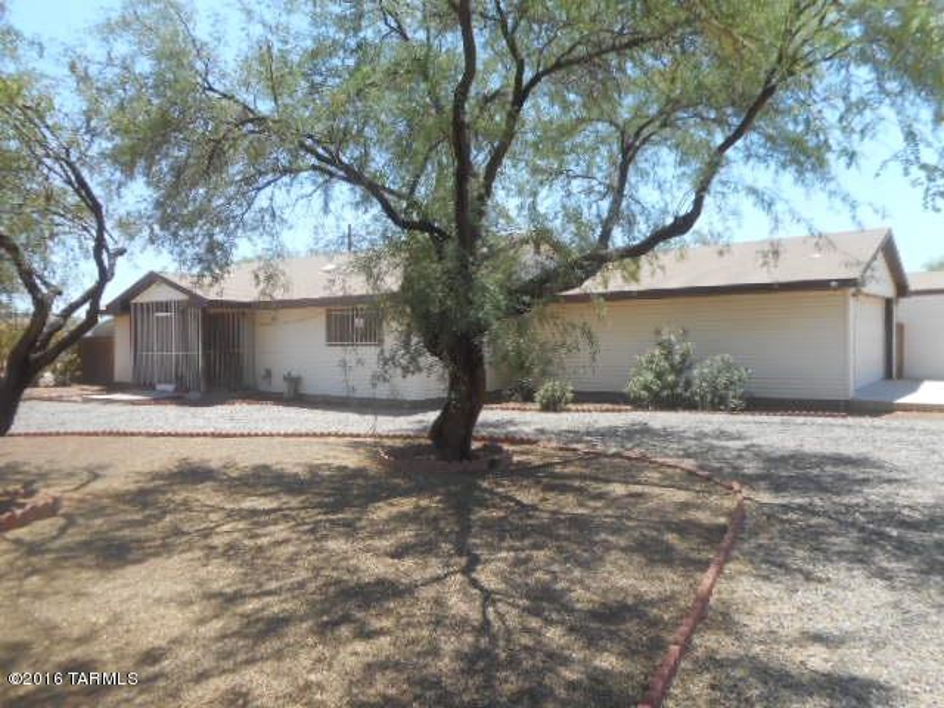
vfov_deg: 54.9
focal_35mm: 25
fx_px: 682
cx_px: 472
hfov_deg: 69.4
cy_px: 354
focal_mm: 4.5
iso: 80
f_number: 3.7
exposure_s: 1/400
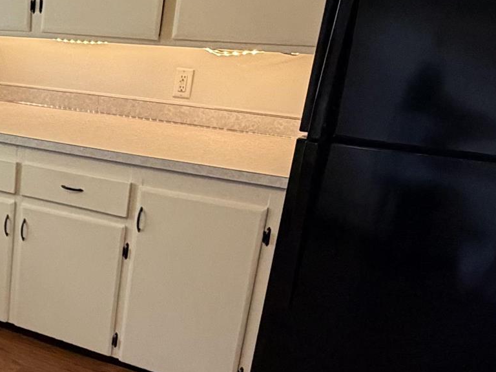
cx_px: -116
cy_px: 313
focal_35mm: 56
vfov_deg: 25.5
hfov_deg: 29.1
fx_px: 802
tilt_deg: -24.5
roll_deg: +1.2
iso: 400
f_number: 2.2
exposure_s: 1/60
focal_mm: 2.22
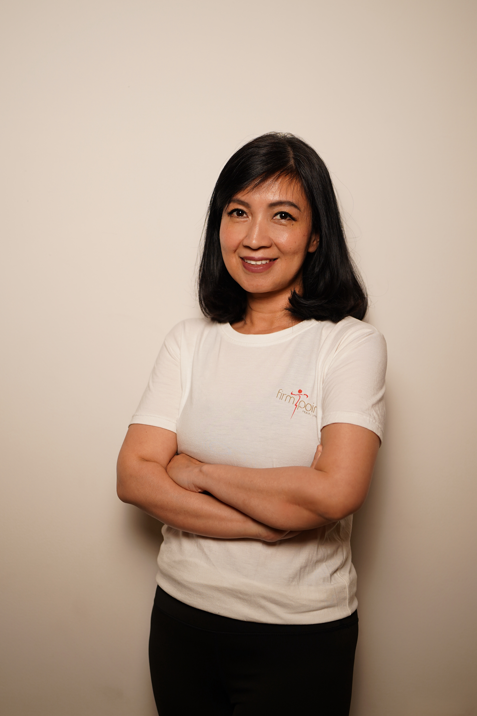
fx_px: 1033
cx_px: 238
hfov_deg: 26.0
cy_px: 358
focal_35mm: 52
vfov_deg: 38.2
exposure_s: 1/250
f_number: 1.4
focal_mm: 35
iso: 125
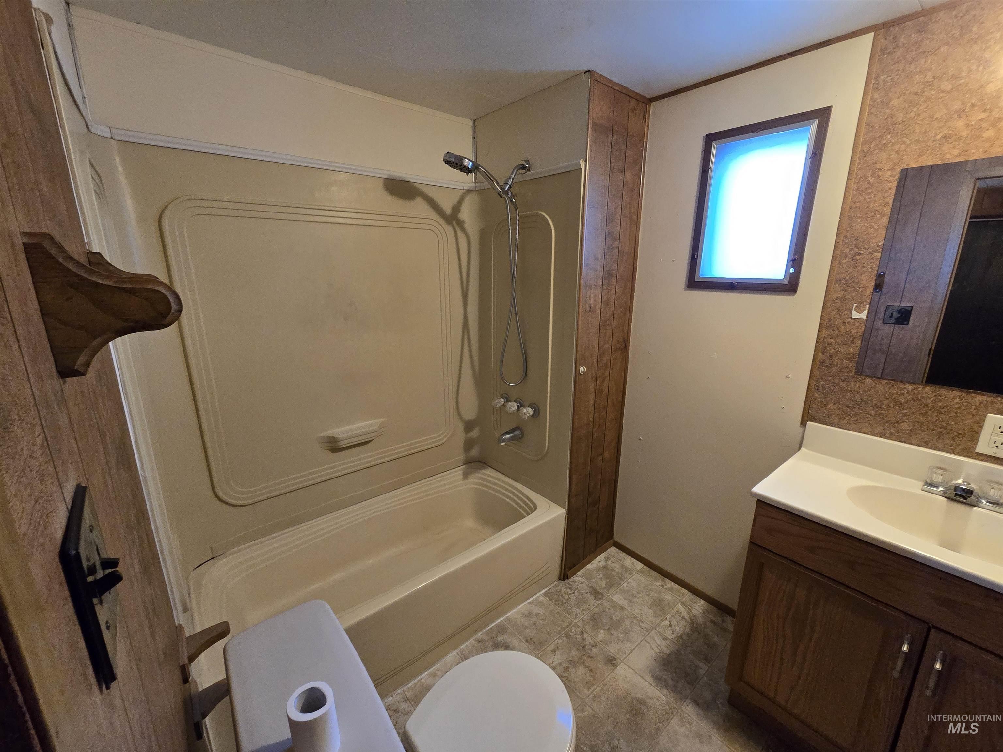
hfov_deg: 106.2
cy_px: 376
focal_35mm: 13
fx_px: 377
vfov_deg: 89.9
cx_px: 502
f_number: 2.2
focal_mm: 2.2
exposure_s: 1/60
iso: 640
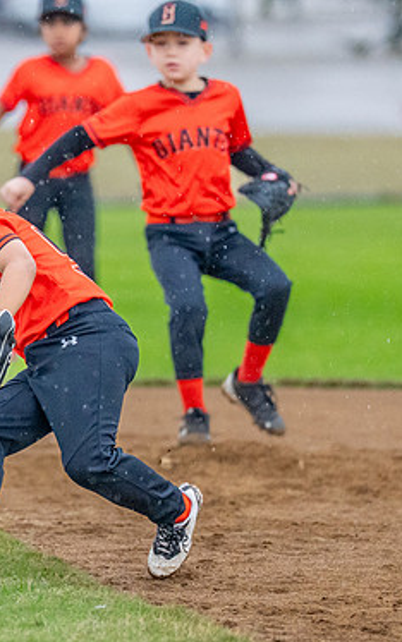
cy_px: 349
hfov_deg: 2.2
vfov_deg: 3.5
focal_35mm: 599
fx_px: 10492
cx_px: 36
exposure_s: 1/1000
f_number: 2.8
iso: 2000
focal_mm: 200
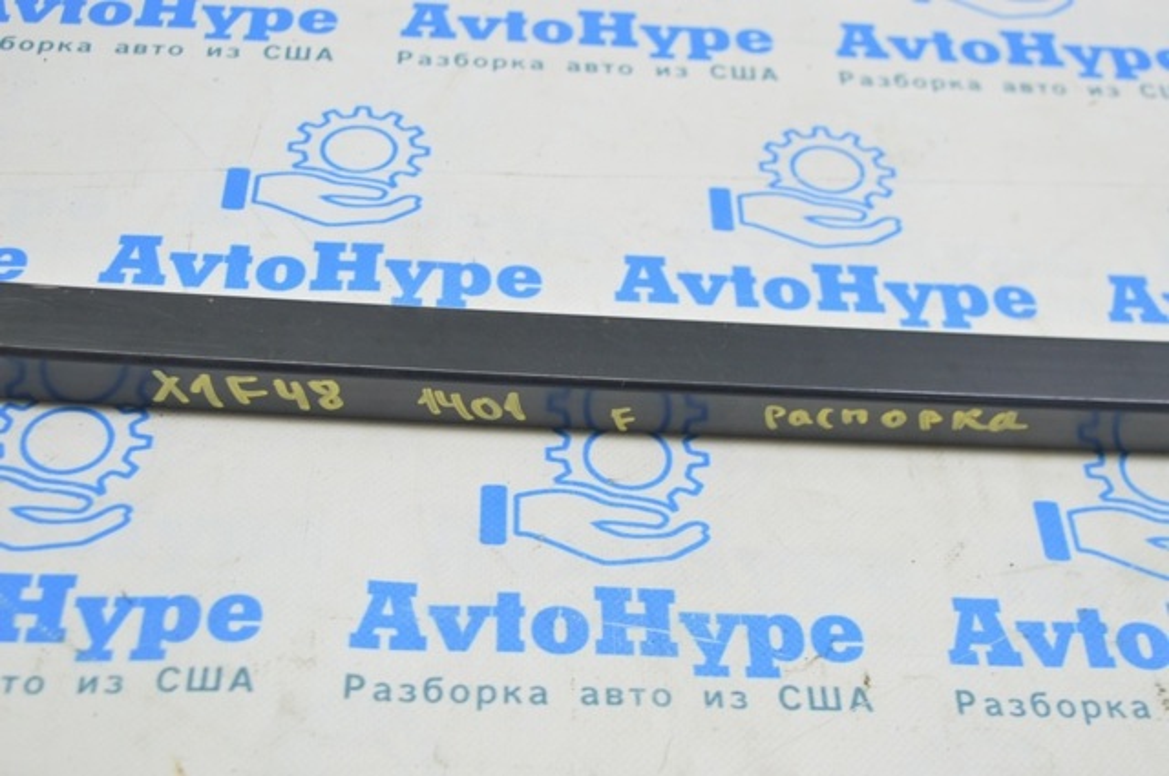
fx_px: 1849
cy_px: 388
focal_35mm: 57
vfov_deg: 23.7
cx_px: 584
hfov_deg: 35.1
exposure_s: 1/20
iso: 400
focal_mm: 38
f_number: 5.6
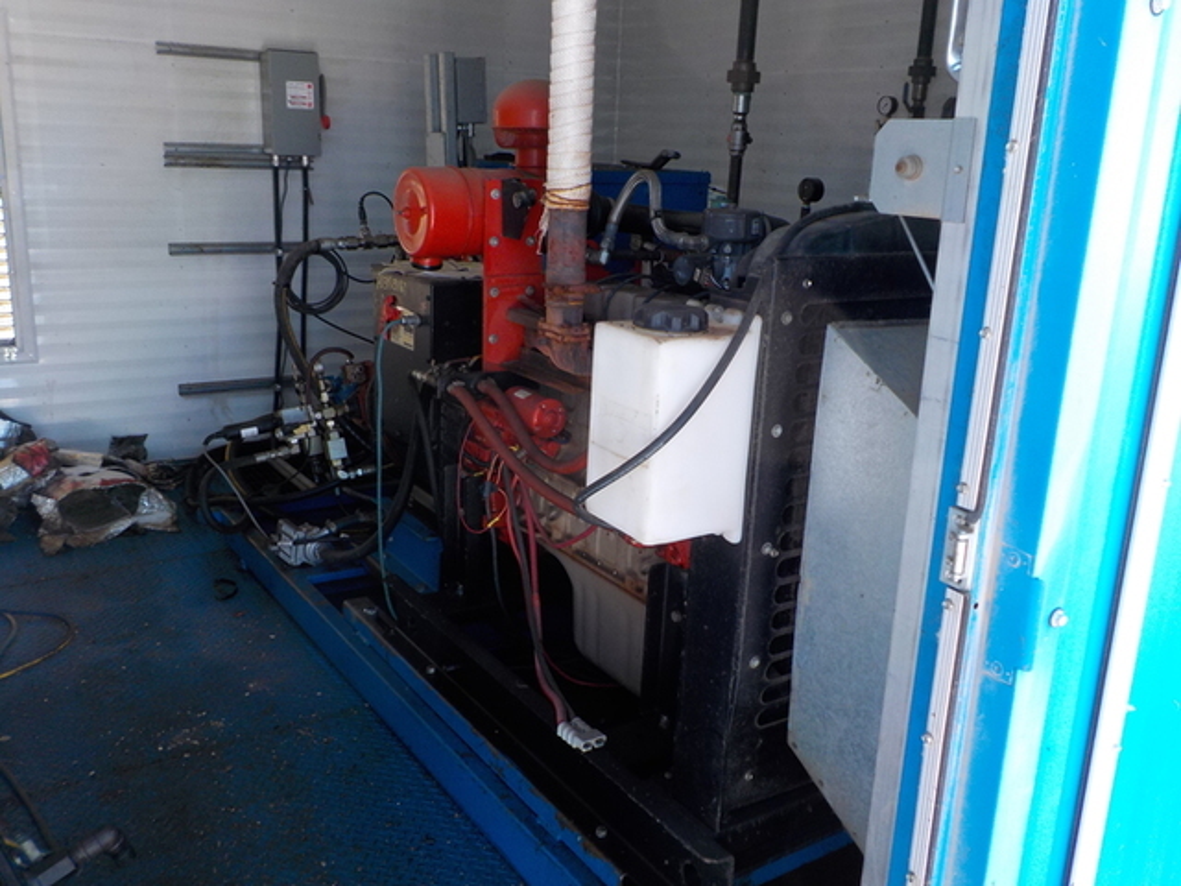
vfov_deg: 46.8
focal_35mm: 30
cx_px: 590
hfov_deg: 60.0
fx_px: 1024
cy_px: 443
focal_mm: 4.1
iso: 125
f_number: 3.3
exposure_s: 1/80
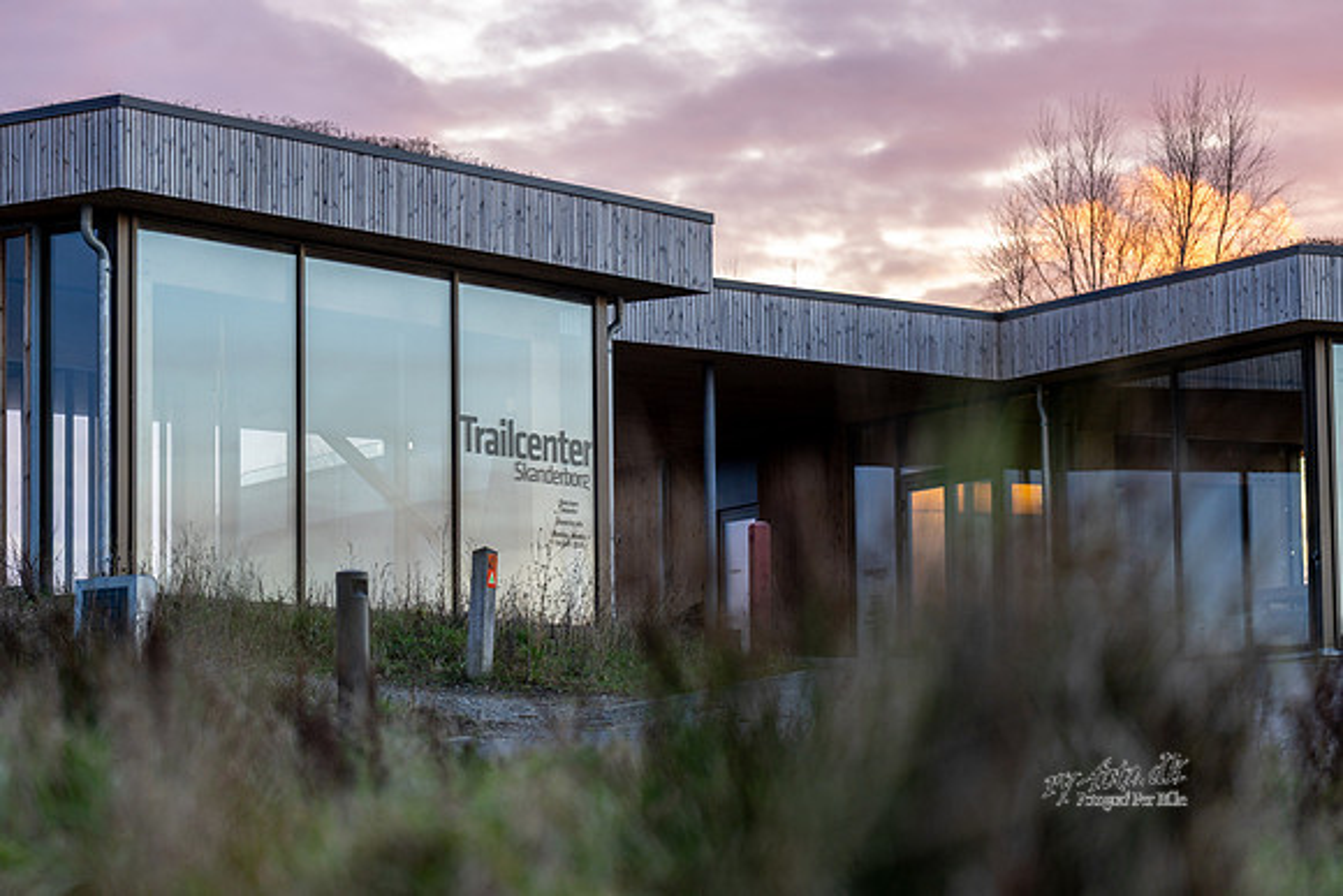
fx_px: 4372
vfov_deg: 11.7
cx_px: 661
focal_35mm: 117
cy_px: 448
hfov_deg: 17.5
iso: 320
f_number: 2.8
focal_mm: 114
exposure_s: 1/200
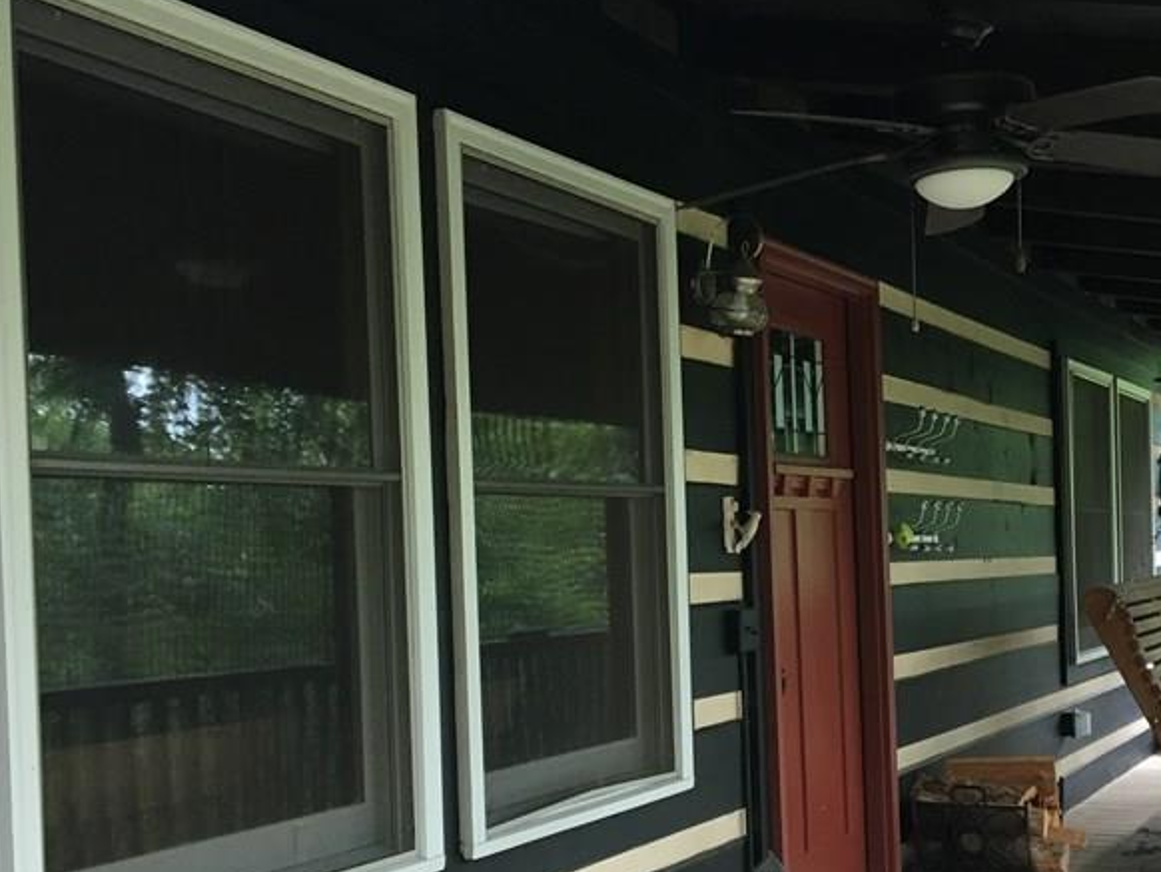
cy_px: 595
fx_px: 1711
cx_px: 766
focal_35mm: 51
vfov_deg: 28.4
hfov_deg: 37.1
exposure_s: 1/30
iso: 100
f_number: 2.2
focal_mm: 4.15
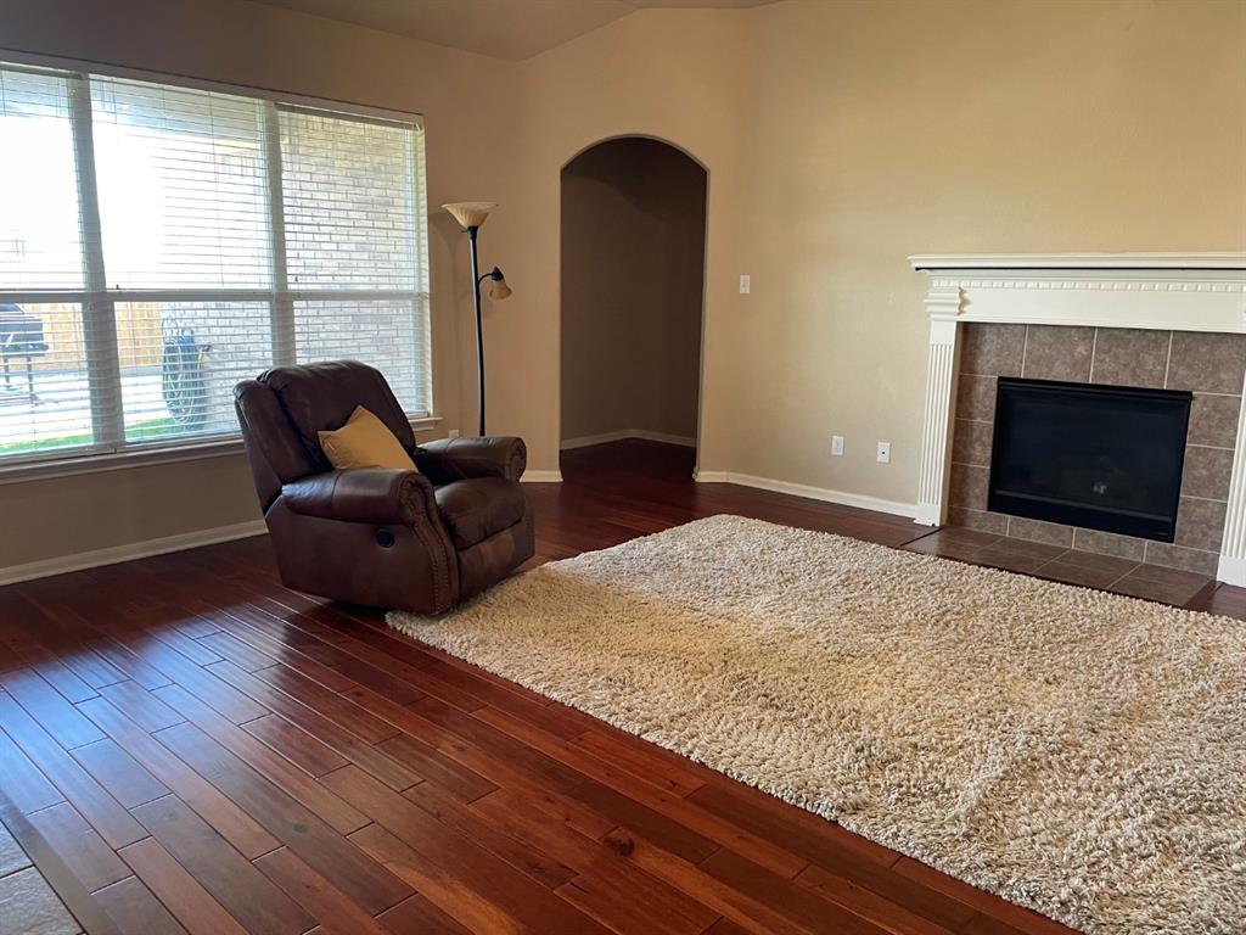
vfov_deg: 53.1
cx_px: 623
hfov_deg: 67.3
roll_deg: -0.3
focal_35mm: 26
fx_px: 936
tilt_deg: -10.7
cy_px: 468
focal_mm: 4.2
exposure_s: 1/60
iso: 160
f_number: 1.6
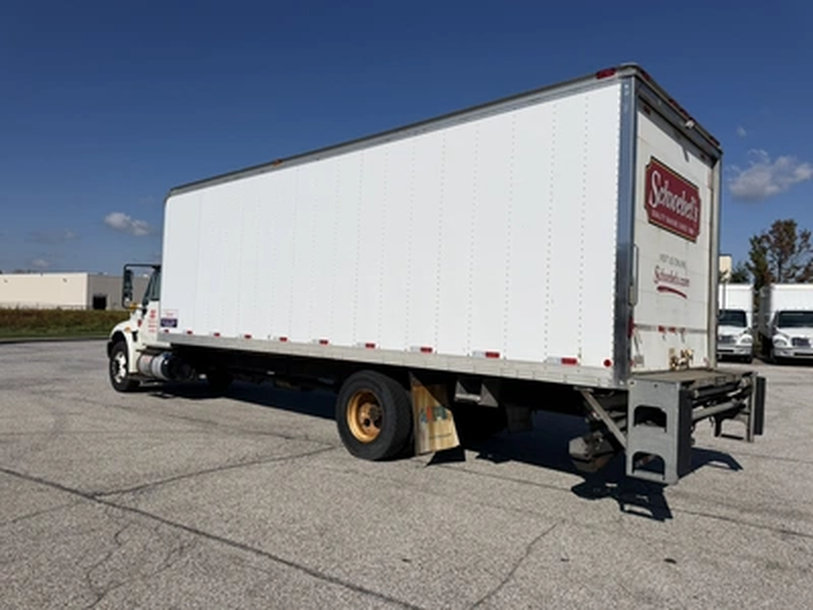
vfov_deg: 56.8
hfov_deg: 71.6
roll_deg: -2.3
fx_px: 564
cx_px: 406
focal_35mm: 24
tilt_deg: +1.5
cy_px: 305
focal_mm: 6.76
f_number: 1.78
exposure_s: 1/22727
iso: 100
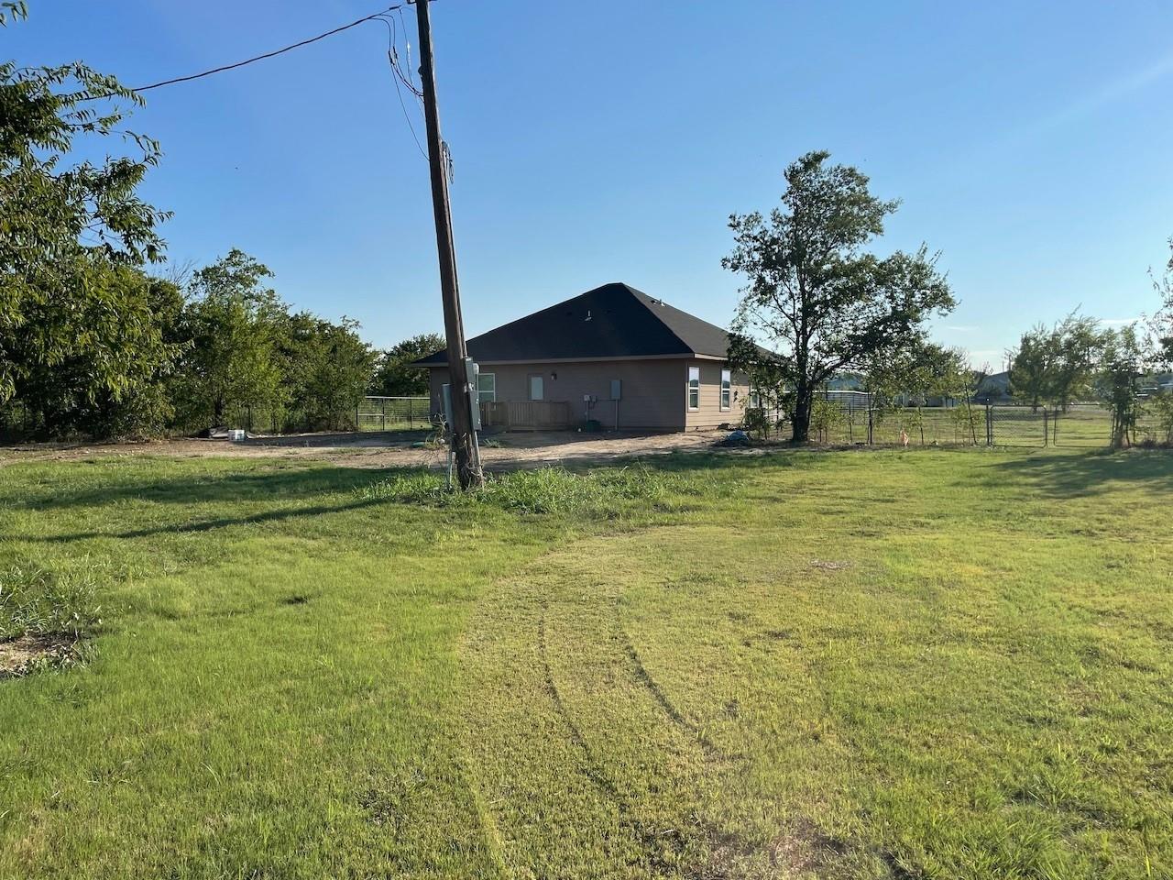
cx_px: 586
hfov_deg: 67.3
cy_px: 440
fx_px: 881
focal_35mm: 26
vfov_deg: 53.1
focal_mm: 4.2
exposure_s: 1/4651
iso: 32
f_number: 1.6
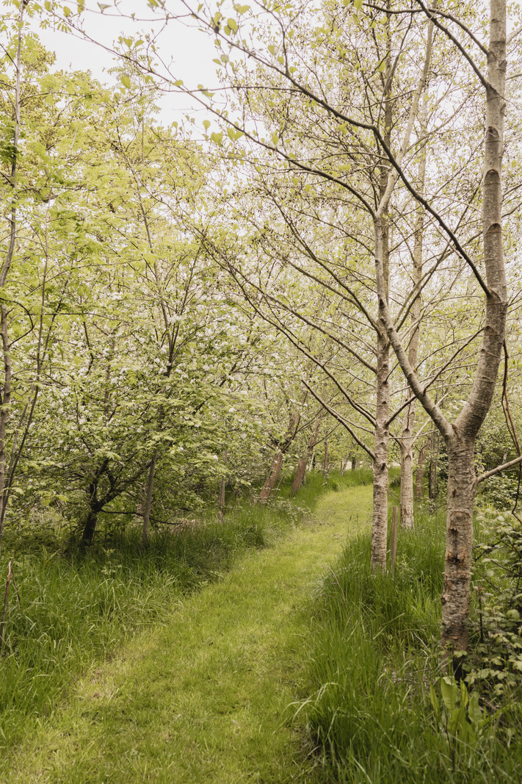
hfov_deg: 37.8
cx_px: 261
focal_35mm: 35
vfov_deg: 54.4
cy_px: 392
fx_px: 761
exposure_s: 1/500
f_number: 5.6
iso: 250
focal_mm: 35
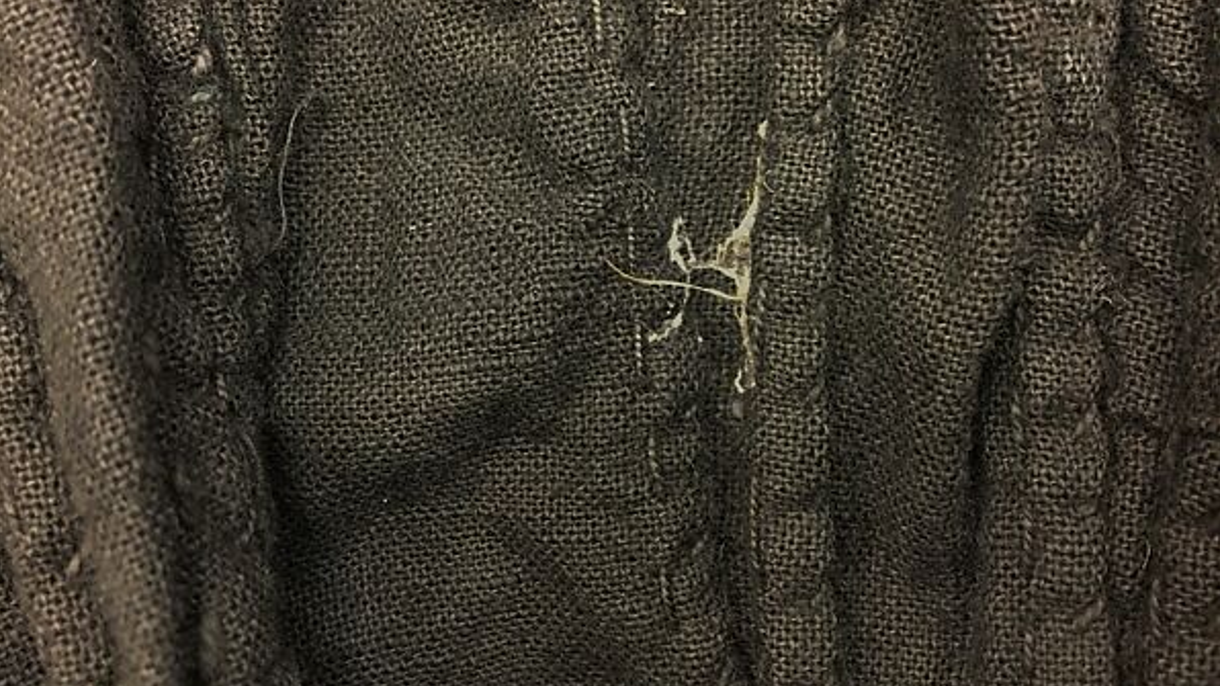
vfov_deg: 34.4
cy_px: 256
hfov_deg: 58.0
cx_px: 610
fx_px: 1100
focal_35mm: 34
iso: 400
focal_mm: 3.3
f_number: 2.4
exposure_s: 1/15
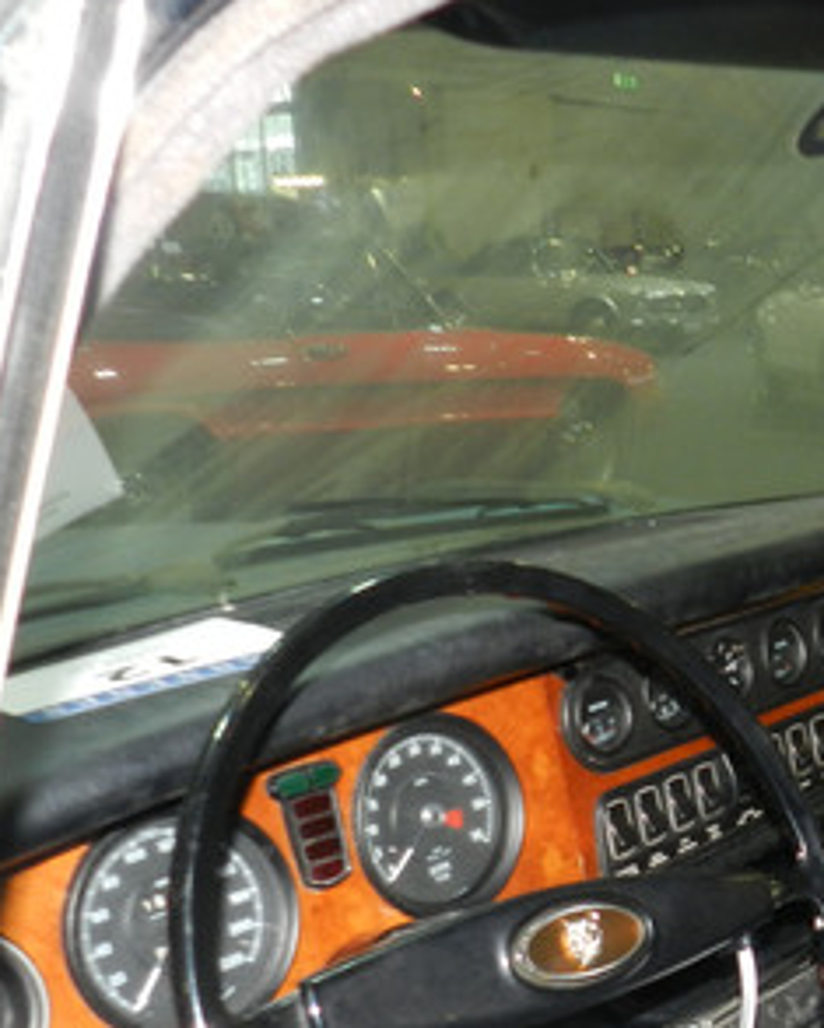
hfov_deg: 28.9
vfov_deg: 36.8
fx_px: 1491
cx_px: 828
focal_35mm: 49
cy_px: 810
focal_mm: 4
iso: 220
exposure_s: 1/30
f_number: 3.4
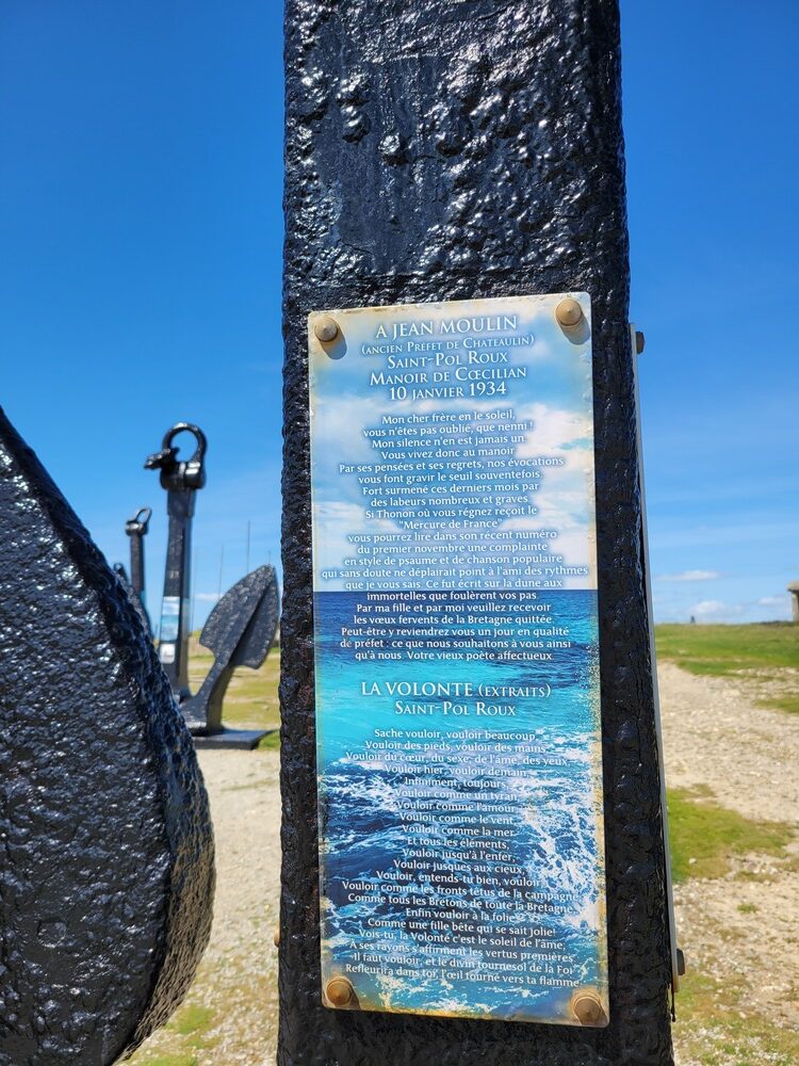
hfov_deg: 53.1
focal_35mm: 26
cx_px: 400
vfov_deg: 67.3
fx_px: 800
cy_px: 533
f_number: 1.8
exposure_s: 1/1989
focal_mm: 5.4
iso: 40
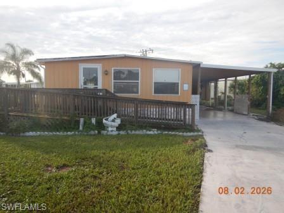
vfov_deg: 56.8
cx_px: 142
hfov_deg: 71.6
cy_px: 106
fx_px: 197
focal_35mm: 24
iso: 125
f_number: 2.8
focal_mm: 4.3
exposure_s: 1/640
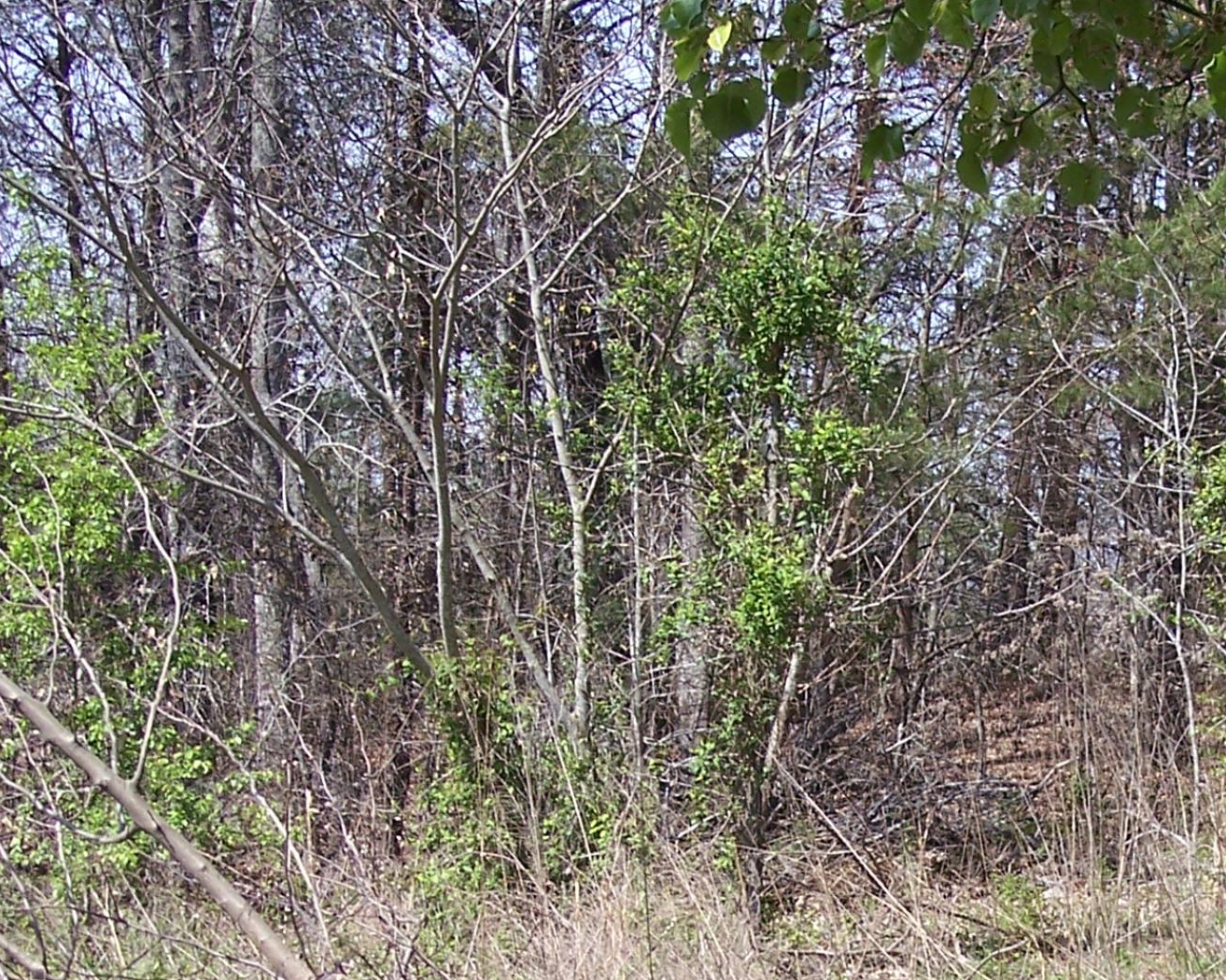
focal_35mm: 87
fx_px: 3156
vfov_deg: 17.5
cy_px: 760
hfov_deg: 21.8
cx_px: 924
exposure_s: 1/500
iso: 100
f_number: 3.4
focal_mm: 8
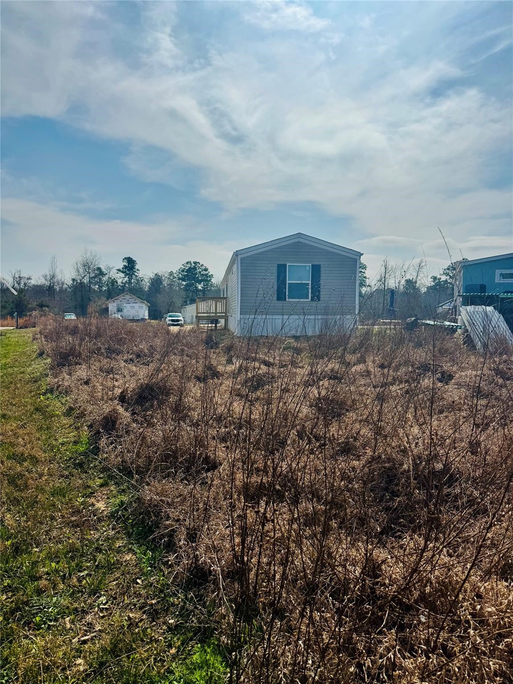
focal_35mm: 24
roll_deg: -0.2
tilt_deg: -4.7
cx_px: 256
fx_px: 474
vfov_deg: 71.6
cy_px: 342
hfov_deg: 56.8
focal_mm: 6.76
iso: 50
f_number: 1.78
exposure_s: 1/15152
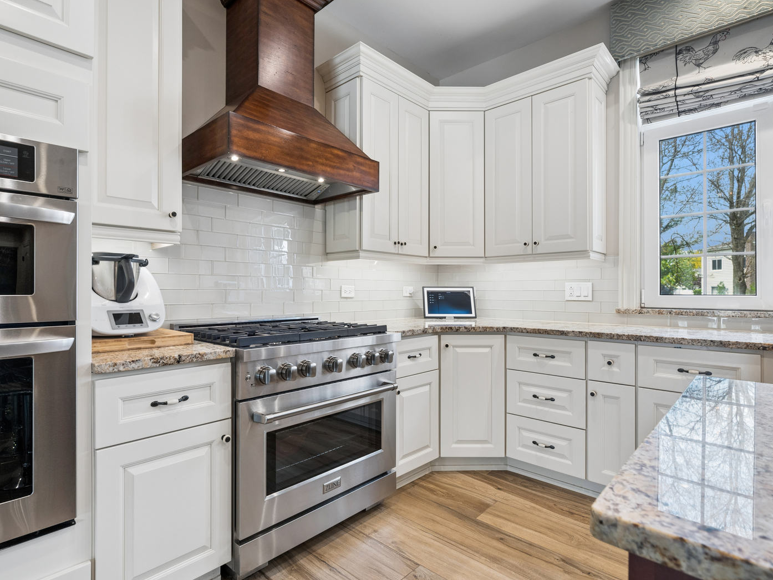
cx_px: 360
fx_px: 424
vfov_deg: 68.7
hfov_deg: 84.6
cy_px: 289
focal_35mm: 19
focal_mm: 17
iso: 400
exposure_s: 1/45
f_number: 8
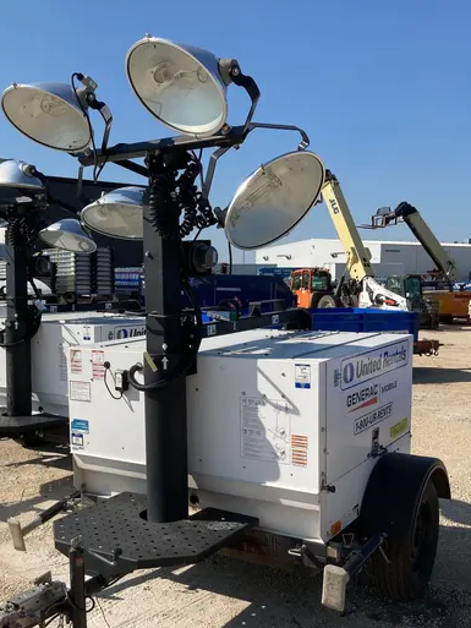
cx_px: 147
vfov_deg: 46.7
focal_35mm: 40
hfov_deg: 35.5
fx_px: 725
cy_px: 357
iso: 25
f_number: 1.8
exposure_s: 1/2667
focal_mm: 3.99
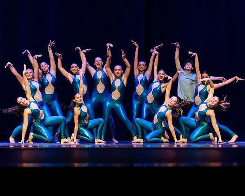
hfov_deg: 18.2
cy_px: 100
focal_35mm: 105
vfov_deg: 14.6
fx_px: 764
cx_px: 121
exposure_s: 1/640
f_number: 2.8
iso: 3200
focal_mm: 92
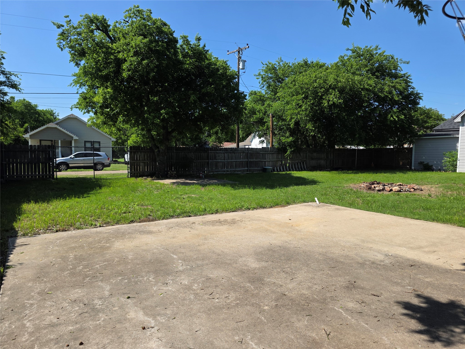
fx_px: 309
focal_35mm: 23
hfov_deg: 73.9
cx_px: 232
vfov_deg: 58.9
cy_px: 174
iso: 80
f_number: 1.7
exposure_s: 1/4889
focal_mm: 6.3
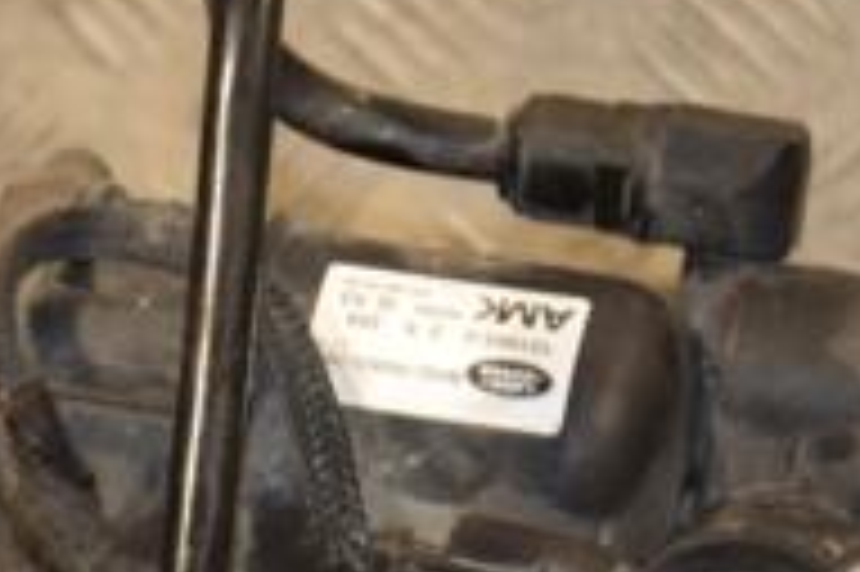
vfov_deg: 5.0
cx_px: 144
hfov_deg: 7.5
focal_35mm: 273
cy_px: 761
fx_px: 6516
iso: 800
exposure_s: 1/200
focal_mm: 58
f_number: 5.6
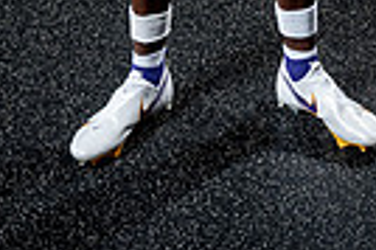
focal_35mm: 104
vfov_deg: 11.0
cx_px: 275
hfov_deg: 19.5
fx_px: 1085
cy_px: -360
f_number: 9
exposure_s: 1/250
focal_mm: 31
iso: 640
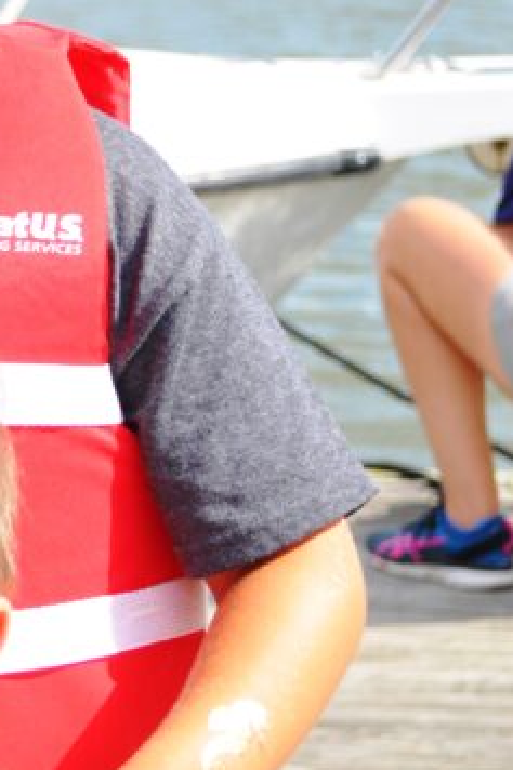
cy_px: 433
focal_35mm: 138
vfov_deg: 14.9
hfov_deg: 9.8
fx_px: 2952
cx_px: -130
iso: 200
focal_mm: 32
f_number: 11
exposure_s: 1/500
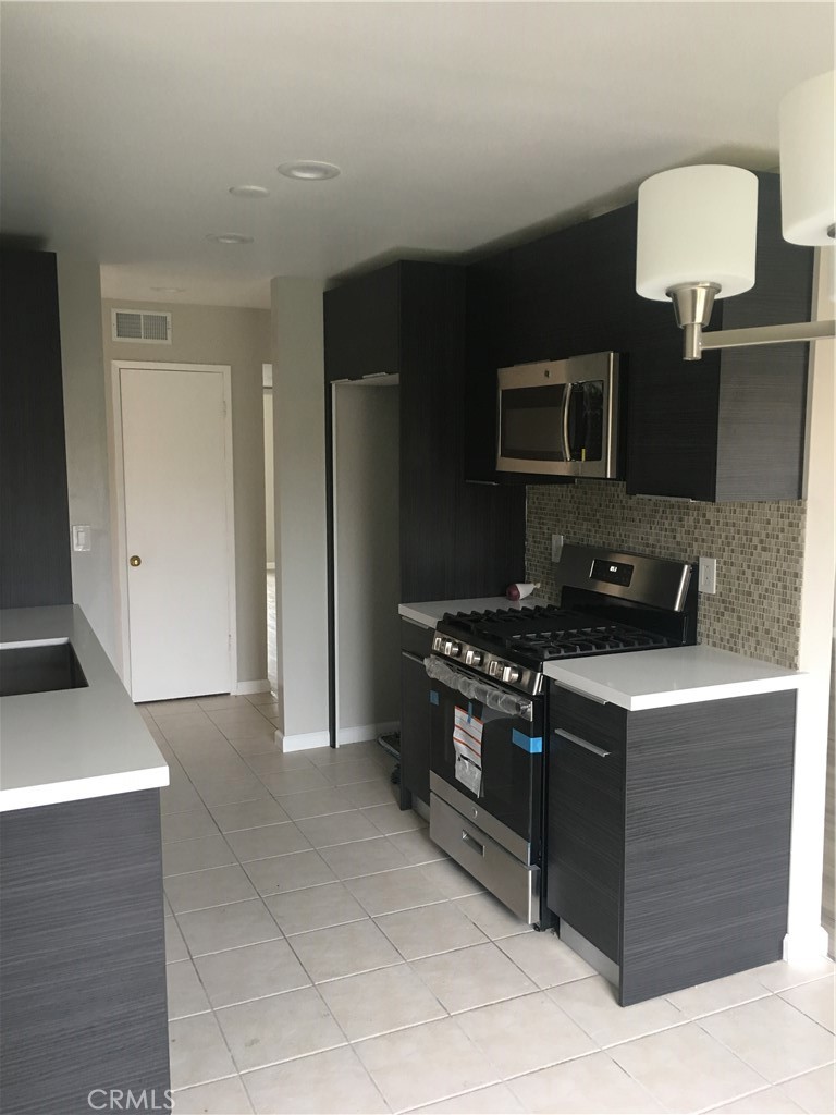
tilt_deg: -7.1
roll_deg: +0.0
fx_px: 934
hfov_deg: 48.2
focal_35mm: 29
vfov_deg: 61.7
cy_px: 558
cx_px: 418
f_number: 2.2
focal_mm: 4.15
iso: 100
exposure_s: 1/30
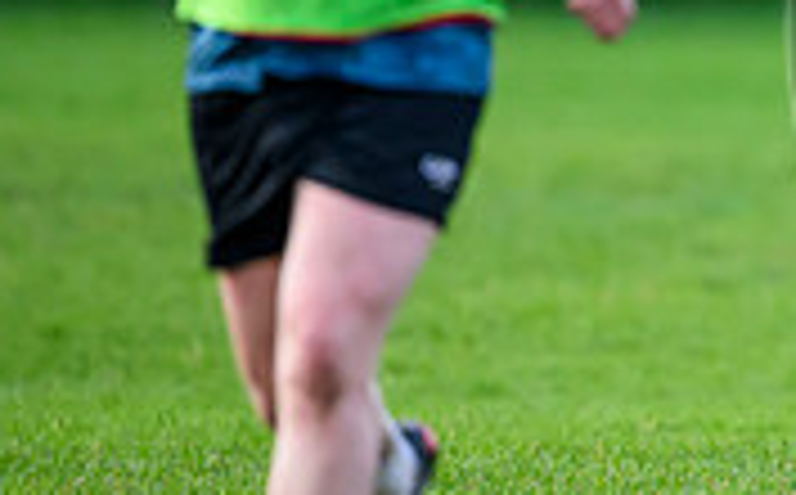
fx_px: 35001
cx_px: 1171
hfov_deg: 1.3
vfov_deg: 0.8
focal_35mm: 1616
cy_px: -55
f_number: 2.8
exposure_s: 1/1250
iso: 2000
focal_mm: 400
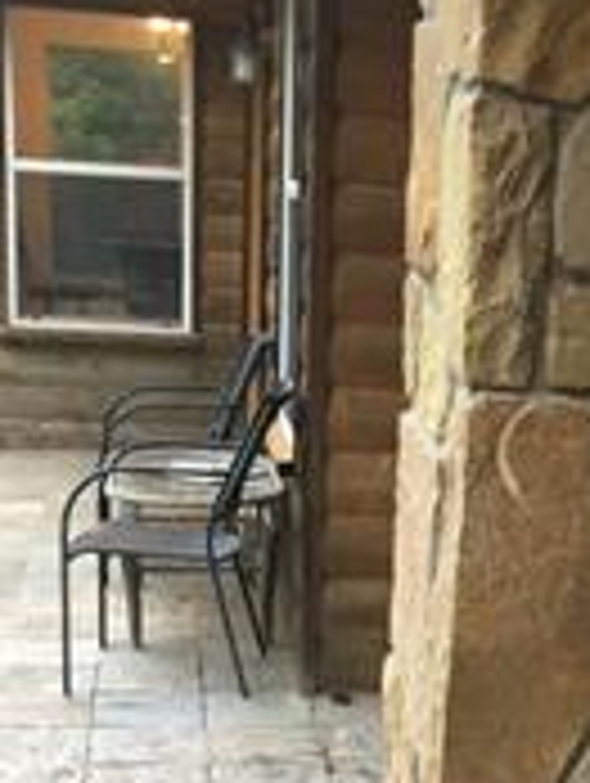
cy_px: 675
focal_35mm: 80
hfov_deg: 18.4
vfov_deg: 23.8
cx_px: 441
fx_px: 1814
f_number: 2.2
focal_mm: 4.15
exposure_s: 1/17
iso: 50
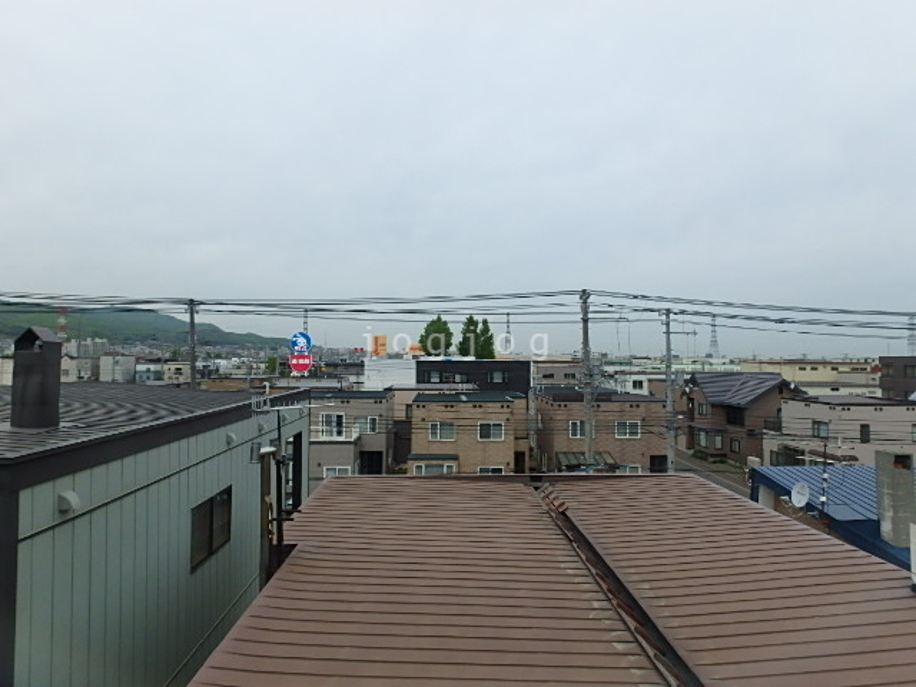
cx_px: 458
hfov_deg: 79.0
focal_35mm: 21
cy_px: 344
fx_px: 556
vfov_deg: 63.4
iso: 125
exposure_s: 1/640
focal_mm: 3.7
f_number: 6
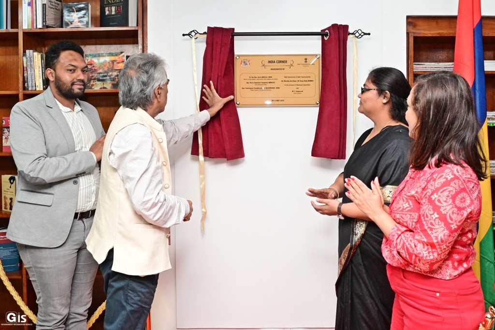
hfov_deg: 67.4
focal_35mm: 27
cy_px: 165
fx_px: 371
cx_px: 248
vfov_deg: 47.9
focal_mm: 18
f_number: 5.6
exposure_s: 1/200
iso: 2000
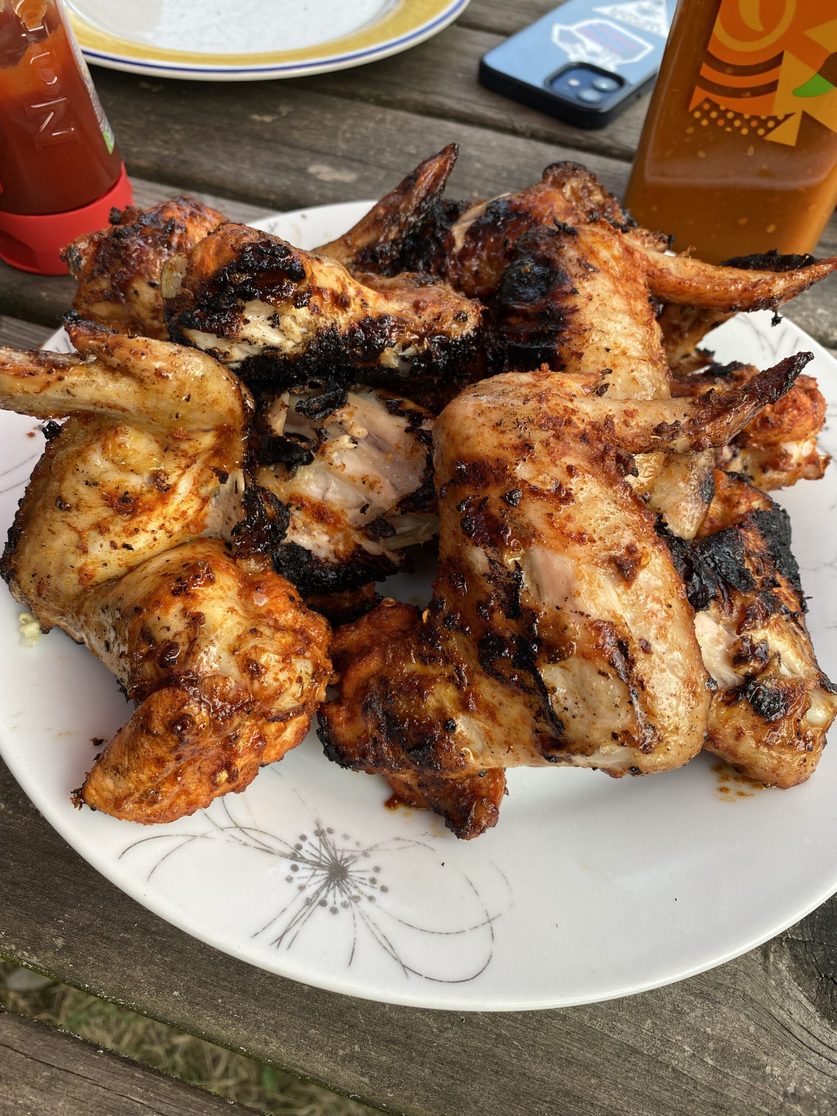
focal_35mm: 26
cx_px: 418
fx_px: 838
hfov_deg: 53.1
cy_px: 558
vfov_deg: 67.3
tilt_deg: -49.9
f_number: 1.8
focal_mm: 4.25
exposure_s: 1/122
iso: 32
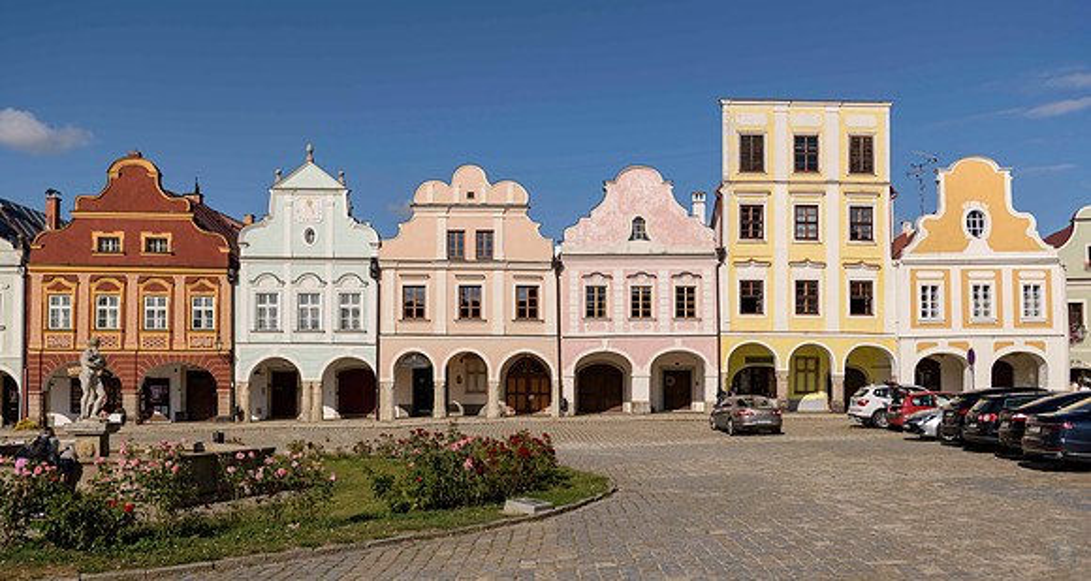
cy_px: 370
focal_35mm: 32
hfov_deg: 61.8
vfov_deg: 35.1
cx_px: 546
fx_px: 912
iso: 64
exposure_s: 1/2000
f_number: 4.5
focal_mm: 29
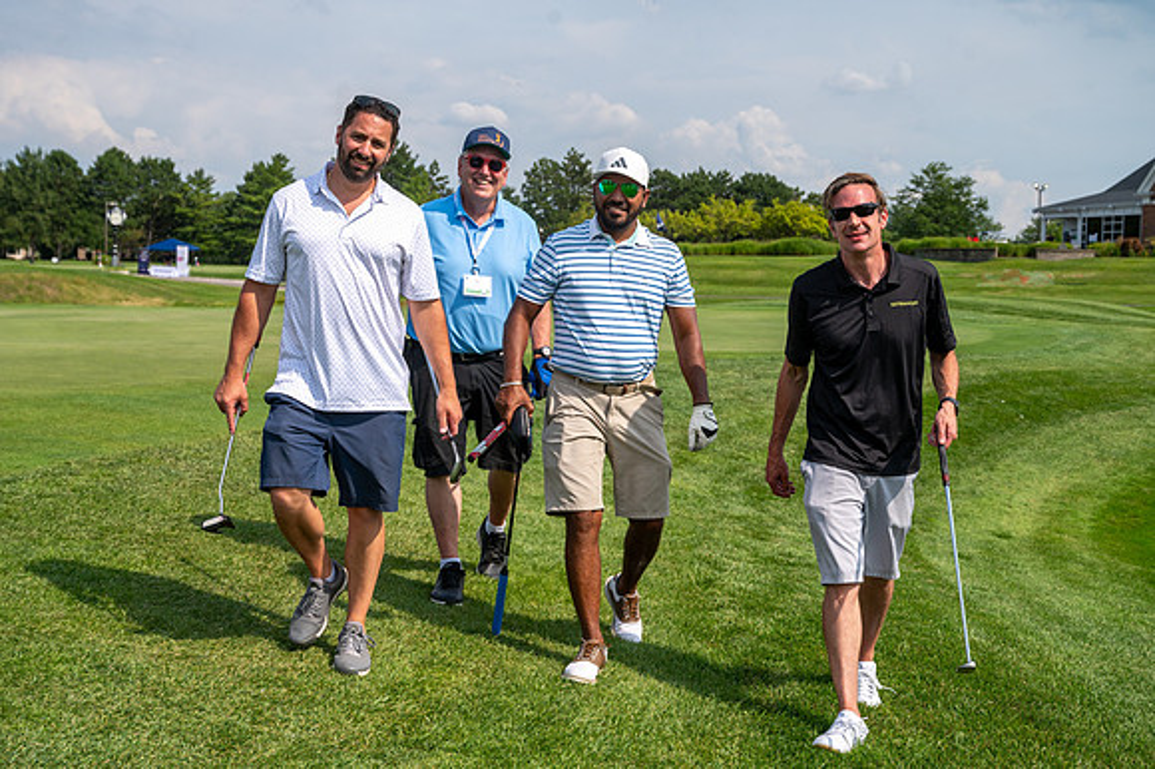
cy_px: 384
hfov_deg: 40.4
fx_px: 1571
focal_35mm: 49
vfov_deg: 27.5
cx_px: 578
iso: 250
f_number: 6.3
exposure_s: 1/2000
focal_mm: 49
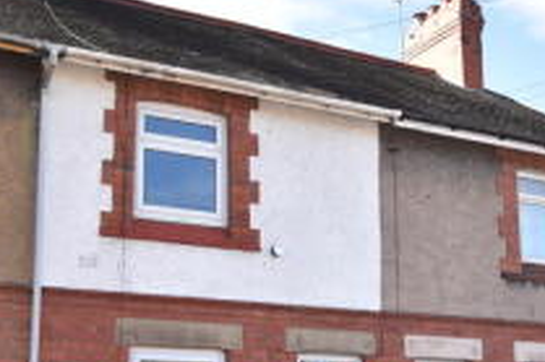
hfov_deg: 34.4
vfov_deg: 23.1
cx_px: 300
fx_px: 879
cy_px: 272
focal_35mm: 58
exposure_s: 1/250
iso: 100
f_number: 3.5
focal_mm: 17
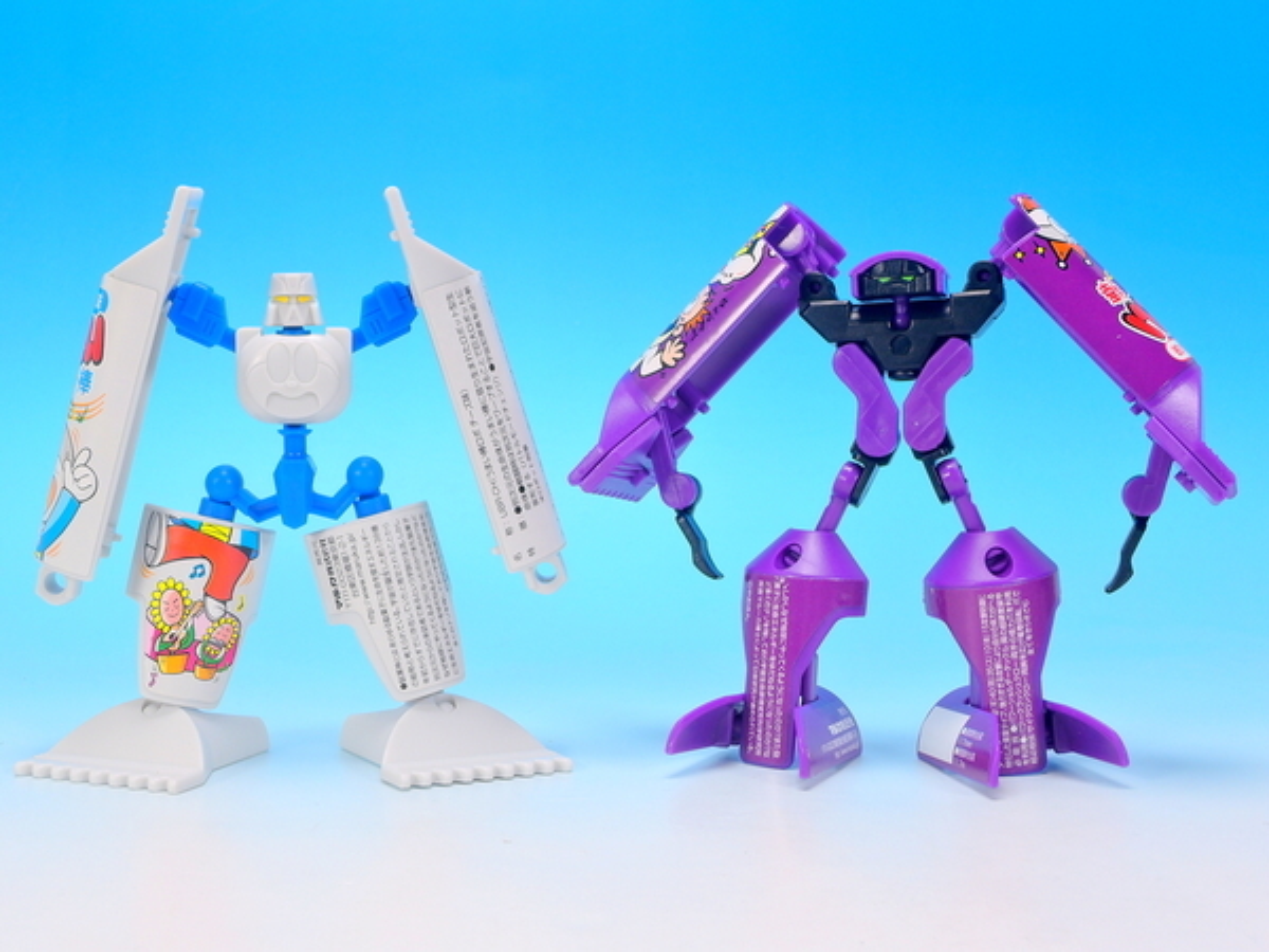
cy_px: 476
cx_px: 634
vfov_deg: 26.6
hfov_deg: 34.9
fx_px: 2016
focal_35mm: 55
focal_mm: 11.8
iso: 80
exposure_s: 1
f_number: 6.3
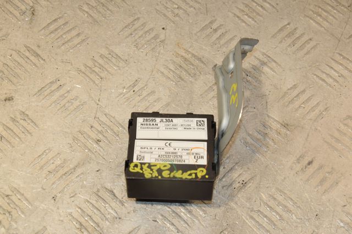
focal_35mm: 75
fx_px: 733
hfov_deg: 27.0
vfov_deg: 18.2
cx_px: 176
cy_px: 117
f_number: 9
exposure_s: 1/200
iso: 800
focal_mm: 50
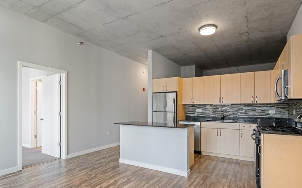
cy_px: 110
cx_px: 149
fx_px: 165
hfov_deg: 85.1
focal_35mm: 20
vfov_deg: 59.3
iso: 320
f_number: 7.1
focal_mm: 16
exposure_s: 1/2.5
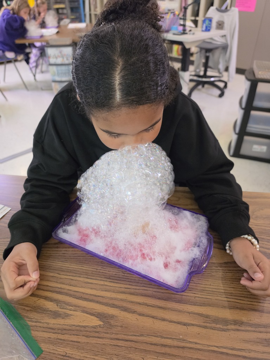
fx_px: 239
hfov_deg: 58.9
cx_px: 135
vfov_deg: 73.9
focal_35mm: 23
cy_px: 180
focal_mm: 6.5
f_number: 1.4
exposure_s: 1/120
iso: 1250
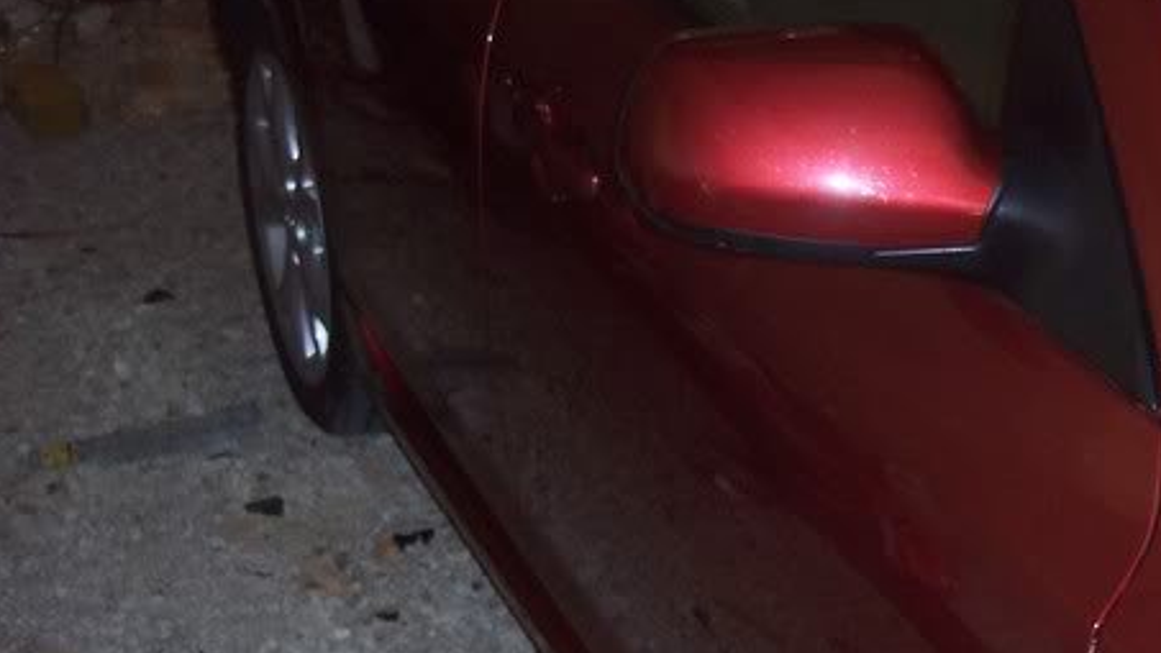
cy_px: 544
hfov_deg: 28.0
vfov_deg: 16.4
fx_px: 2248
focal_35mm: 73
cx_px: 1023
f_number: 2.8
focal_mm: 8
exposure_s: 1/30
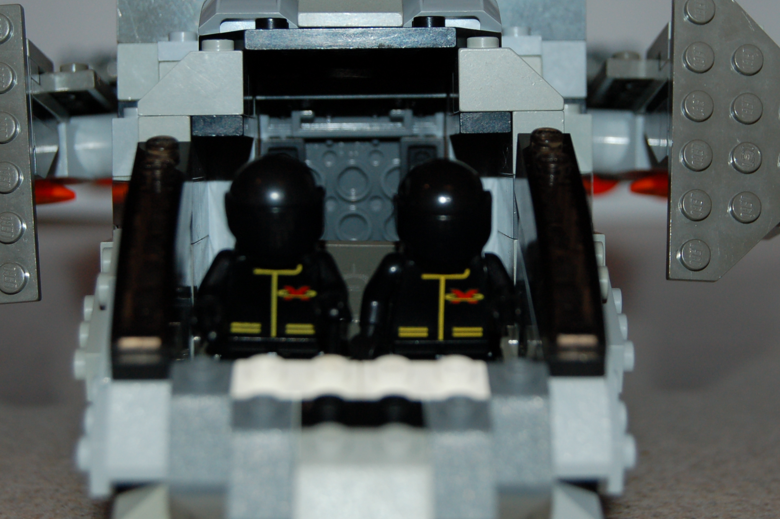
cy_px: 179
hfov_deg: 21.9
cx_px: 403
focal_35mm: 93
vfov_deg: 14.7
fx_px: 2013
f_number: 5.3
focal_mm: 42
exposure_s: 1/60
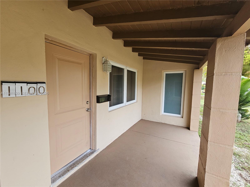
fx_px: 94
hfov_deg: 106.2
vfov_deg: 89.9
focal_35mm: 13
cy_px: 94
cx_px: 125
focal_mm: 2.2
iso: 125
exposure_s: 1/207
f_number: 2.2
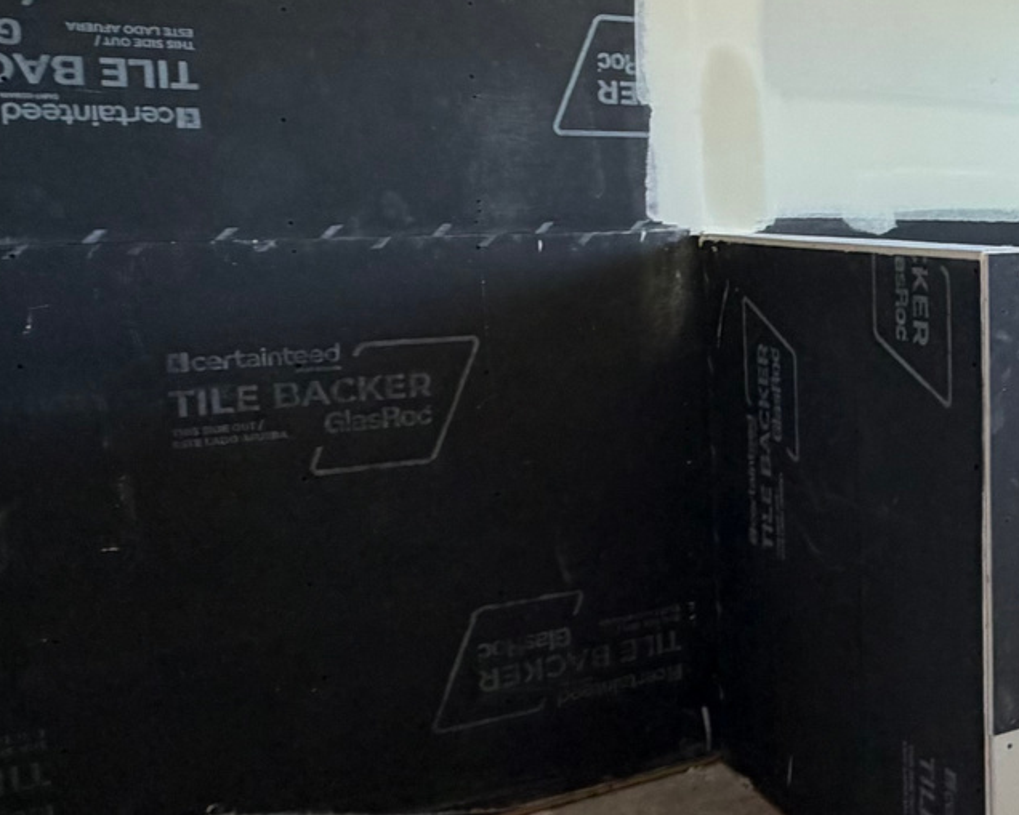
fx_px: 1327
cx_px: 1027
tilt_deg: -8.1
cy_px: 343
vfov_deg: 34.1
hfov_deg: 37.4
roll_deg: +0.6
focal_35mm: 44
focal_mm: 2.22
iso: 200
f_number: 2.2
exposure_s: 1/121
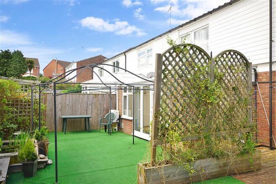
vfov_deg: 43.6
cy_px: 92
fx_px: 230
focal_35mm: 30
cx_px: 138
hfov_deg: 61.9
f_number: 7.1
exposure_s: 1/125
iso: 200
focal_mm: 20
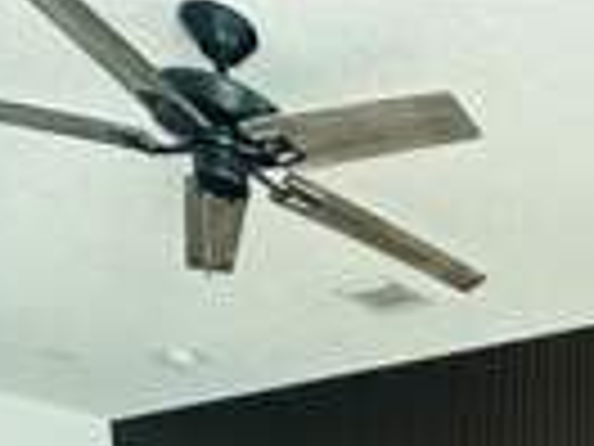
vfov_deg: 20.5
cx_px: 738
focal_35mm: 51
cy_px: 793
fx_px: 875
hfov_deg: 30.8
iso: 1250
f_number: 2.2
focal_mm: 2.22
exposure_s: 1/56
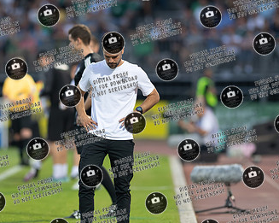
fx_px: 4983
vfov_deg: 2.6
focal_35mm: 604
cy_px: 108
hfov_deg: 3.2
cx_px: 111
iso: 4000
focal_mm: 300
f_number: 3.2
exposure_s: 1/1250
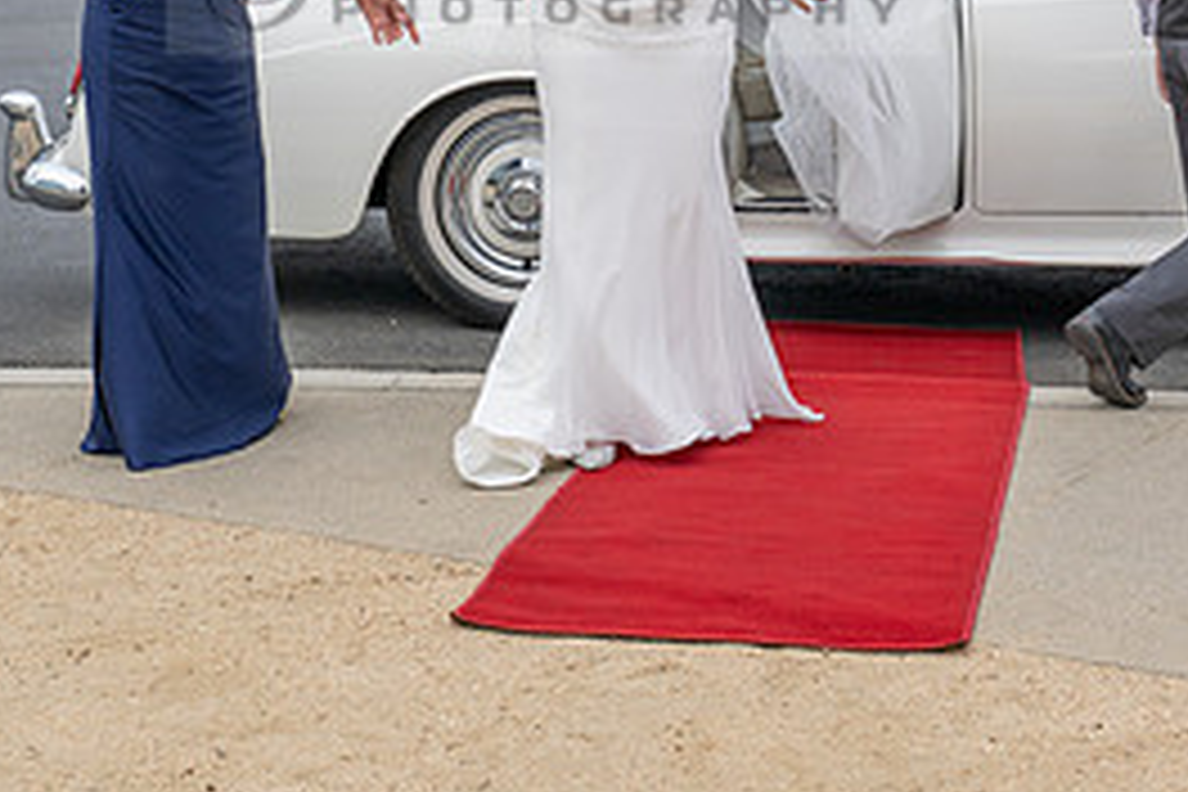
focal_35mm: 88
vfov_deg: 15.2
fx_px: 2904
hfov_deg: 23.1
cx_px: 558
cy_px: -52
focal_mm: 40
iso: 200
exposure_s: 1/200
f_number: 8
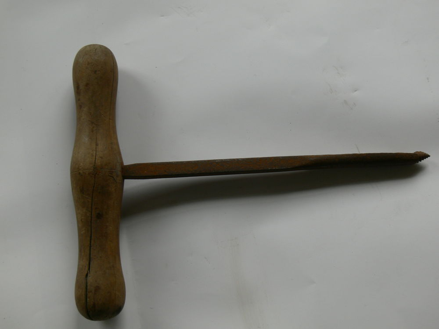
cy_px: 164
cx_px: 220
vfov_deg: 34.3
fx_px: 533
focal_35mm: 42
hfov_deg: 44.8
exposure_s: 1/60
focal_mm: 8.7
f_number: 3.6
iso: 80
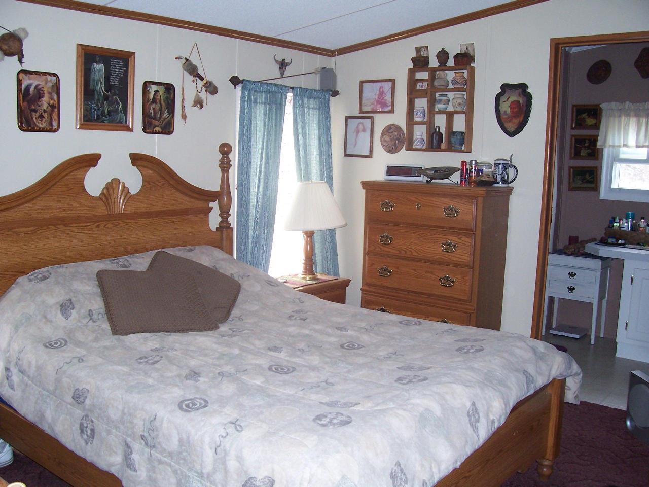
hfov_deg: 54.0
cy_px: 244
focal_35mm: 34
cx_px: 324
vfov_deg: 41.8
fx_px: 637
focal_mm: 5.6
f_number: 2.7
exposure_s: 1/60
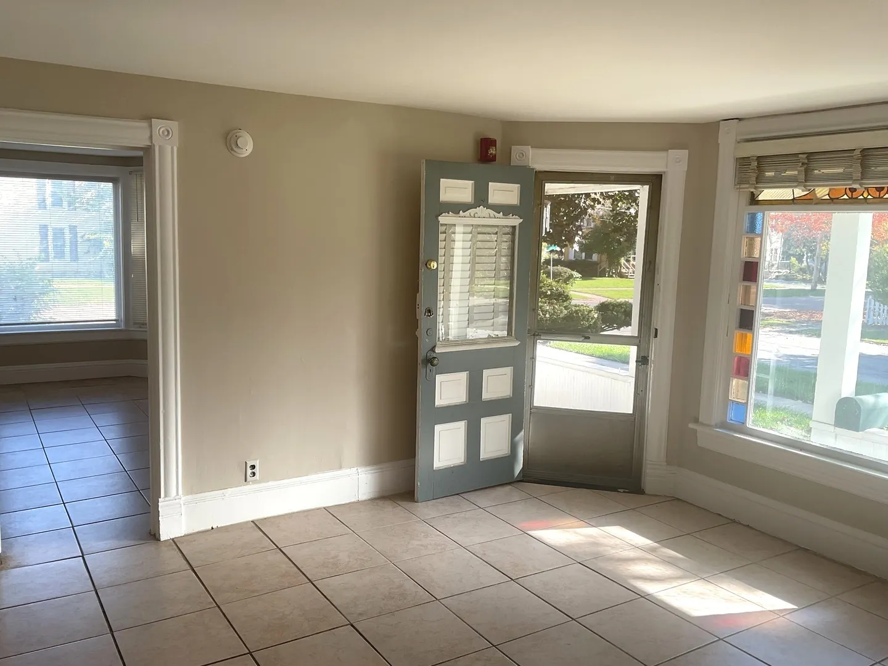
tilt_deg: -5.8
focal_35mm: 29
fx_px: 744
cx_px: 444
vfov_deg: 48.2
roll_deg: -1.2
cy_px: 333
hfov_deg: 61.7
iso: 20
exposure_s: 1/120
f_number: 1.8
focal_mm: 3
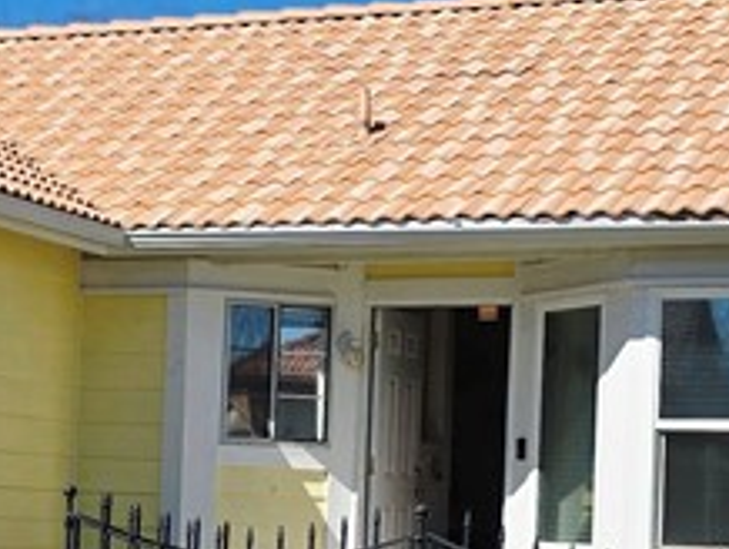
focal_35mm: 108
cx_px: 33
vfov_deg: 13.6
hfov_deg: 17.8
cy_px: 499
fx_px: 2277
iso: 12
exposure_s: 1/1429
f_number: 1.7
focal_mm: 6.3
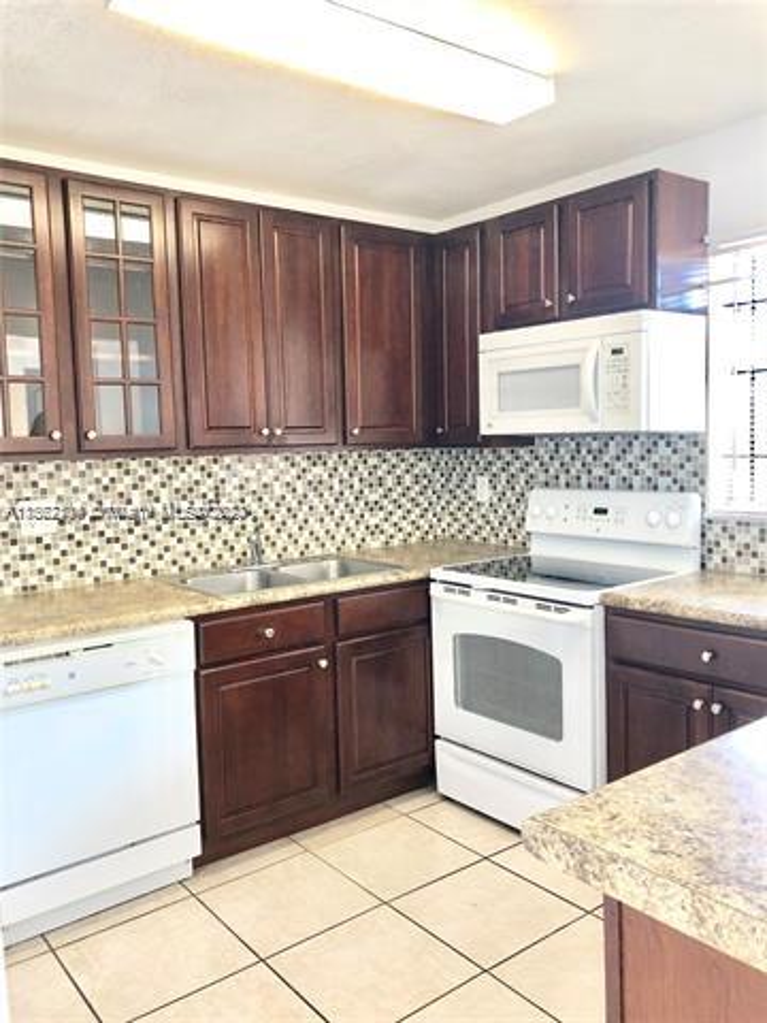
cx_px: 384
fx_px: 827
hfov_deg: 49.7
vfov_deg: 63.4
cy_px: 512
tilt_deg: -4.0
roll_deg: +1.9
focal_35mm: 28
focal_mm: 4
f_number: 1.8
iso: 25
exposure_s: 1/30
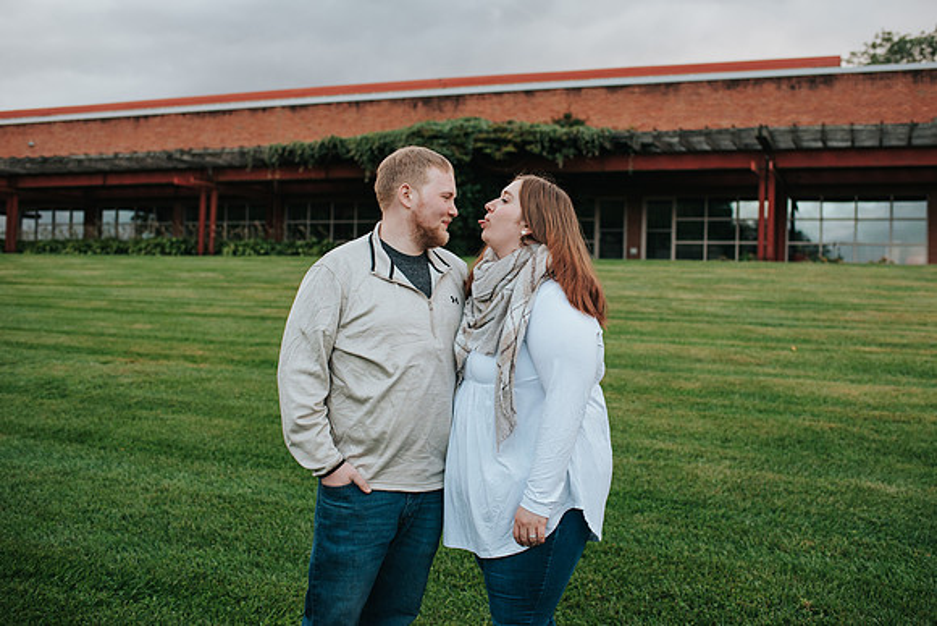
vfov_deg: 35.7
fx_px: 970
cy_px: 299
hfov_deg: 51.6
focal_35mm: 37
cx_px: 490
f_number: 3.2
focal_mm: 35
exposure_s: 1/640
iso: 1000
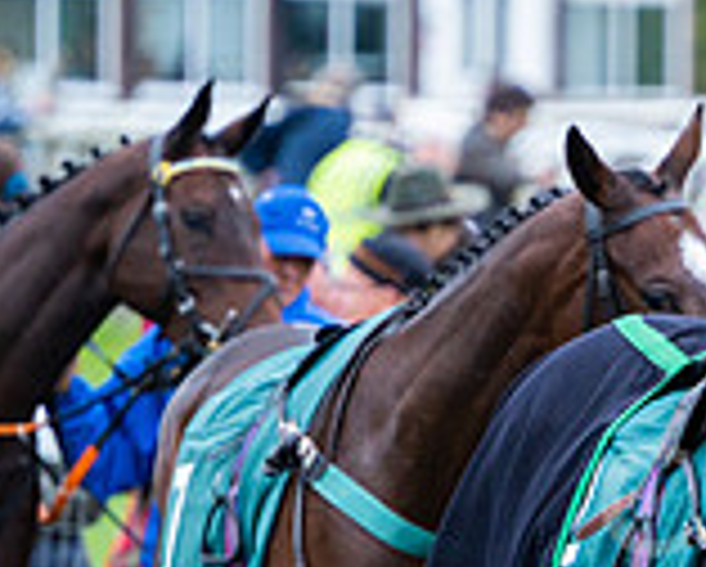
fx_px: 15900
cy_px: 774
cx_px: 1192
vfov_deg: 2.0
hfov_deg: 2.5
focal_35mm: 760
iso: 800
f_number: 4
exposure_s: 1/1000
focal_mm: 220
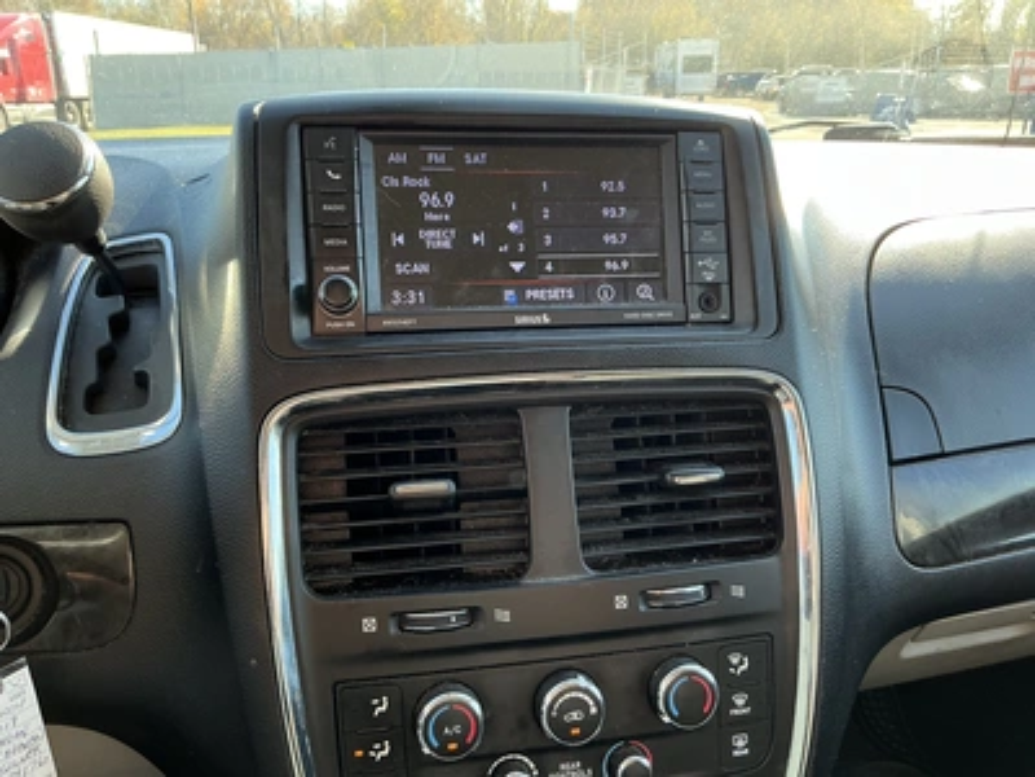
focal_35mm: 28
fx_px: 837
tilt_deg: -20.4
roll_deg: -0.1
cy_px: 388
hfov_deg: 63.4
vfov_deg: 49.7
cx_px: 518
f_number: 1.8
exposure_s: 1/122
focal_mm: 3
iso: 40
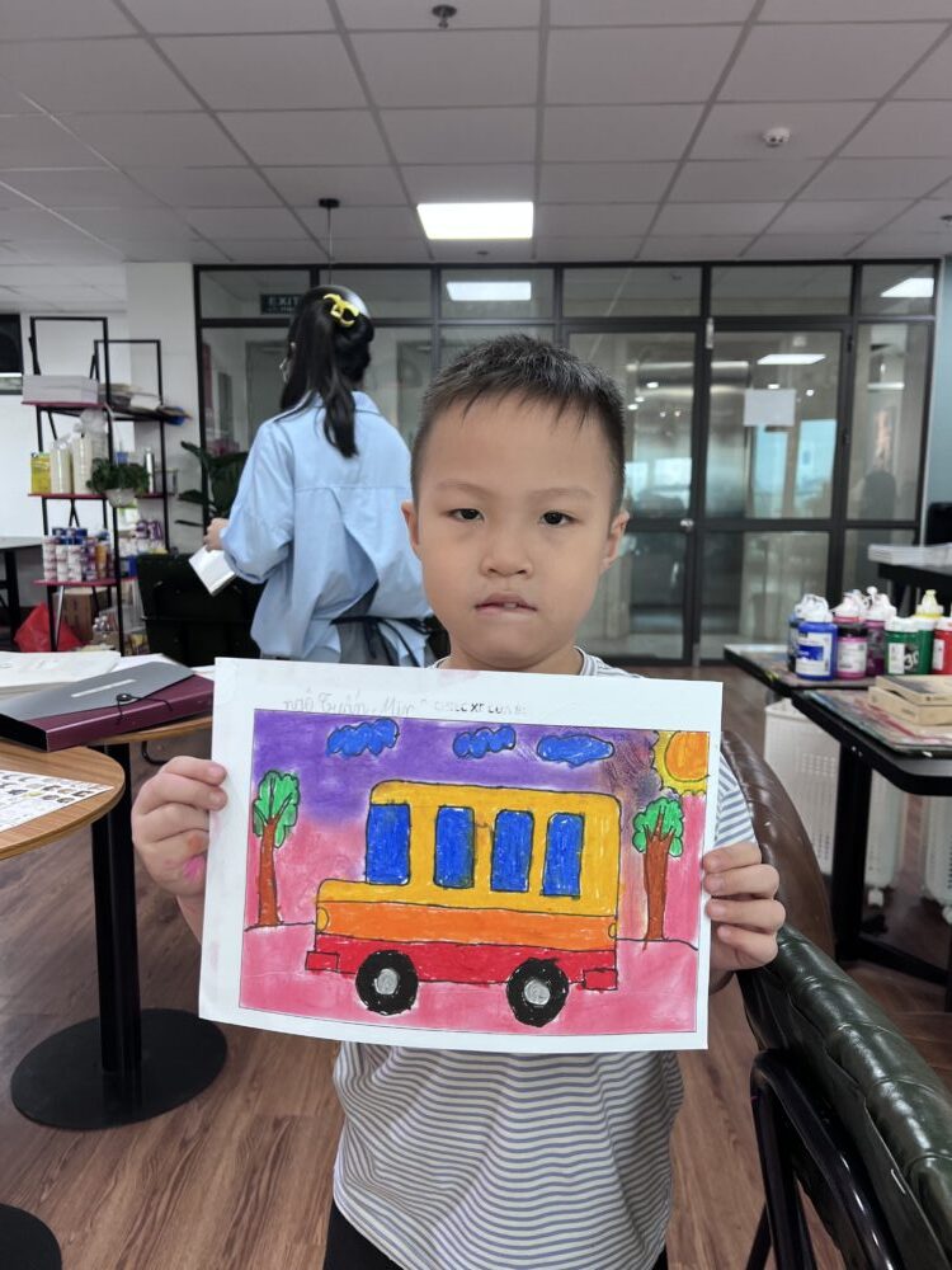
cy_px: 635
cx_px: 476
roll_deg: -0.4
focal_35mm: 26
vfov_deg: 67.3
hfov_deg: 53.1
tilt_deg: -7.9
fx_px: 953
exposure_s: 1/100
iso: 80
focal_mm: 5.7
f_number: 1.5
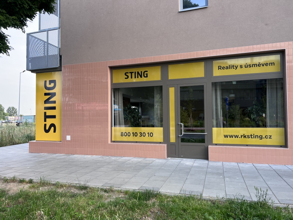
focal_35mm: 26
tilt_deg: +2.5
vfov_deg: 53.1
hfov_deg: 67.3
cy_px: 110
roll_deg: +0.5
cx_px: 146
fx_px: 220
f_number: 1.5
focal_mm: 5.7
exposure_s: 1/184
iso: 40
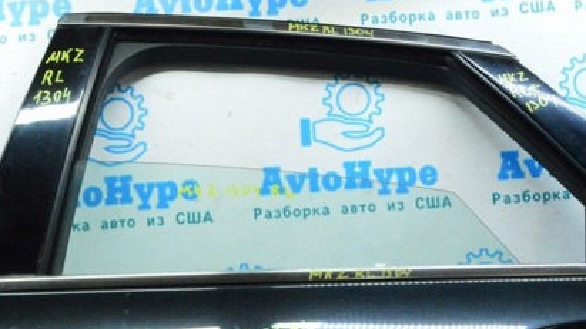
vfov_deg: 27.1
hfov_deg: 46.4
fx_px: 684
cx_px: 305
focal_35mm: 44
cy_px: 184
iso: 6400
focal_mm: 18
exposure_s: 1/25
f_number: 22
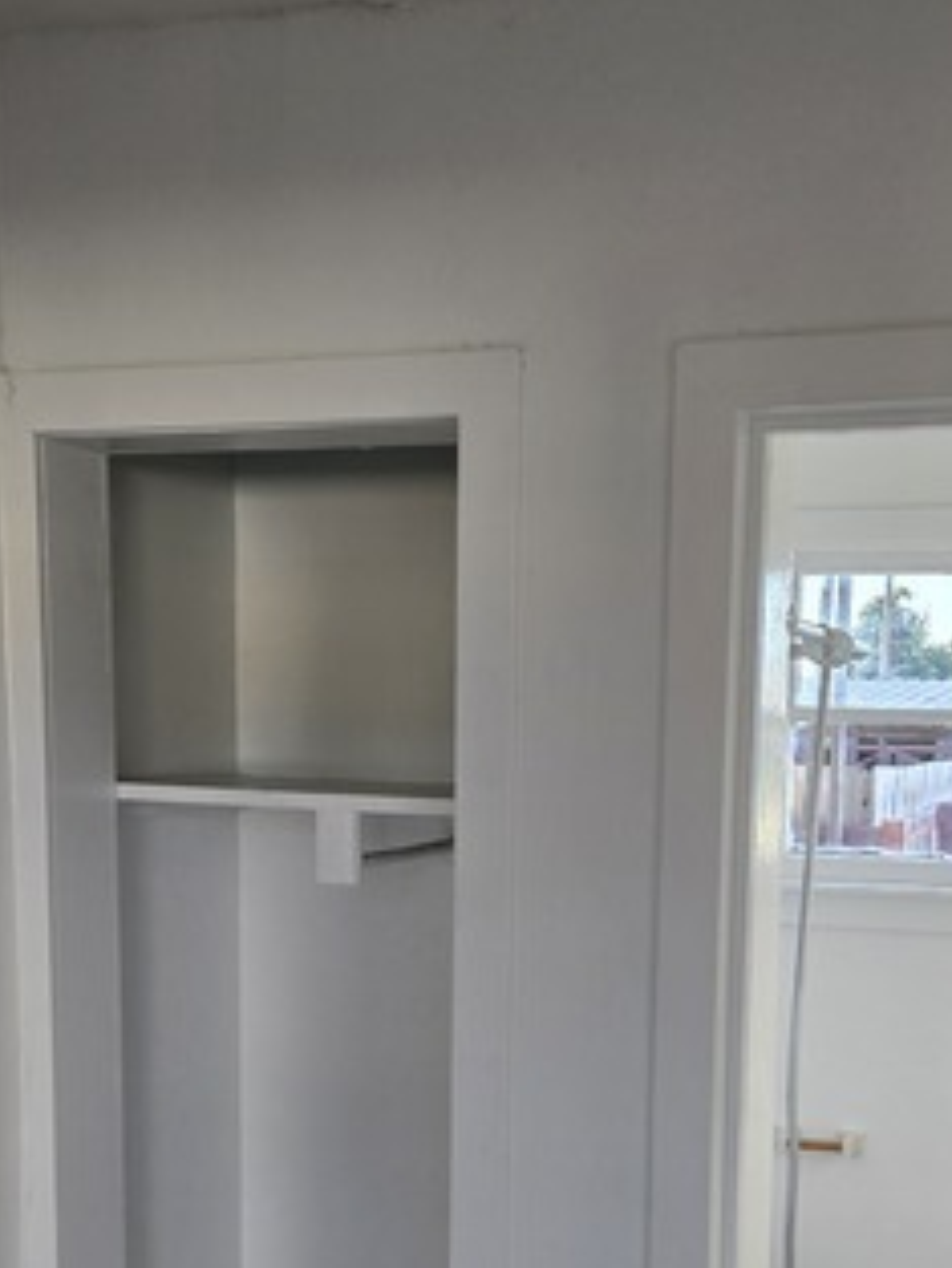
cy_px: 1019
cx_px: 519
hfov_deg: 29.7
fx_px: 1796
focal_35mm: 49
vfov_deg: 37.5
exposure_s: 1/120
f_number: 1.7
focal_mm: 6.3
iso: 80
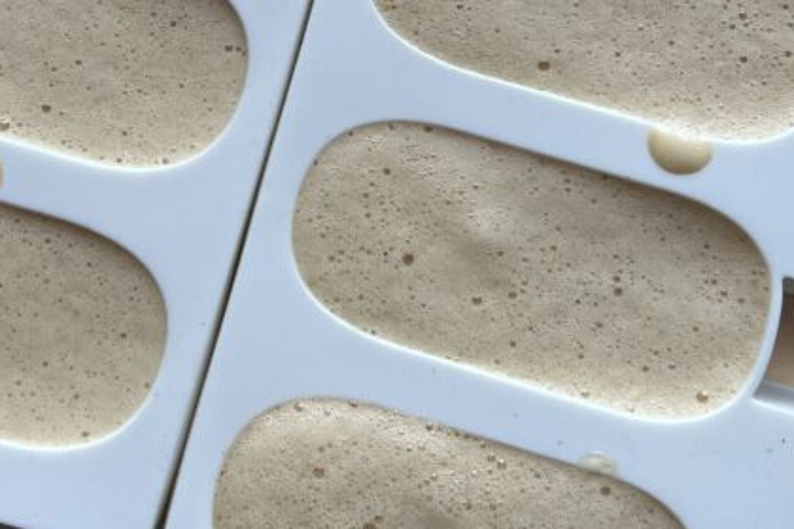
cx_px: 327
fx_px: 1456
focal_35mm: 66
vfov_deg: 20.0
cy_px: 0
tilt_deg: -86.3
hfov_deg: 30.5
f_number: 1.5
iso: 100
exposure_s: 1/121
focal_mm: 5.7
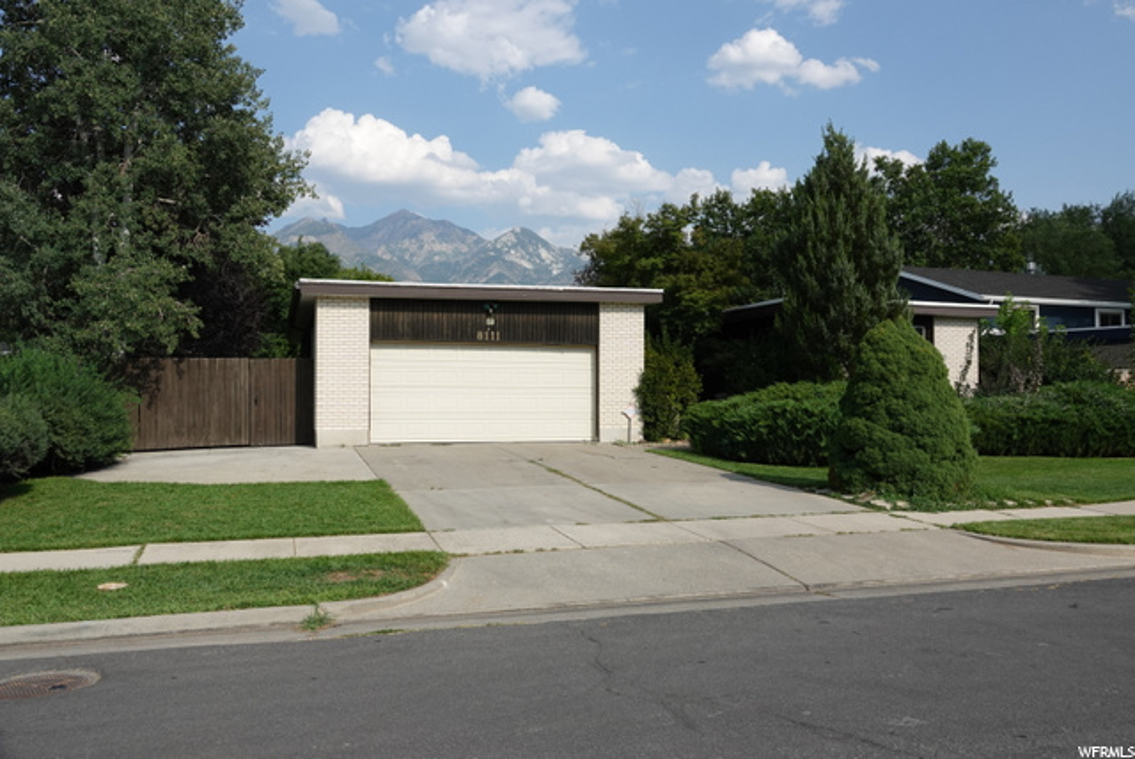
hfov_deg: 63.6
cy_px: 380
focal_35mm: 29
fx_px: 915
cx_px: 568
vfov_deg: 45.0
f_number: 4
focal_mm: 10.8
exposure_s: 1/800
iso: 100
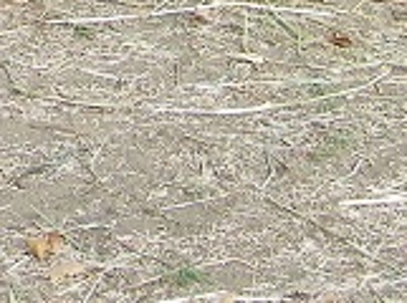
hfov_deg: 9.2
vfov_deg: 6.6
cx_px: -76
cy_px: -380
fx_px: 2499
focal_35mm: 213
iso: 80
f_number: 3.7
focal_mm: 6.7
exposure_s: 1/160
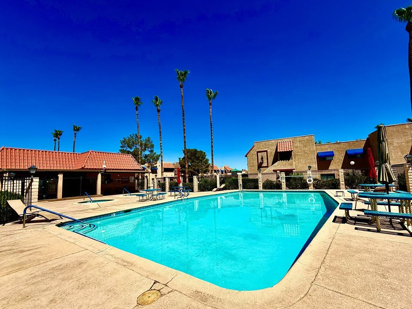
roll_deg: +2.3
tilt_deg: +4.3
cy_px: 162
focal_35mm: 15
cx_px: 213
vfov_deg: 81.7
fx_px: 179
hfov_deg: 98.1
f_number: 2.2
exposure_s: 1/1368
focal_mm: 2.22
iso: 20
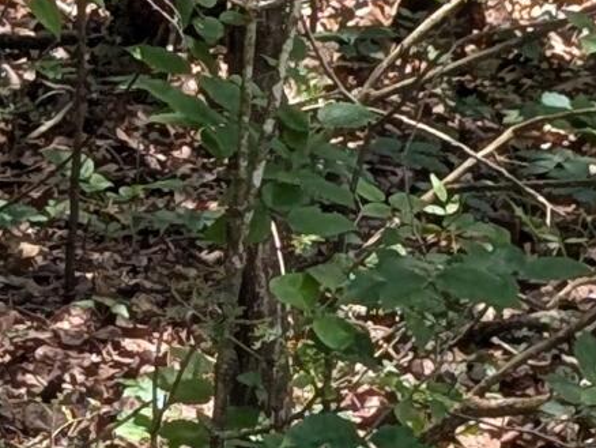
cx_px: -464
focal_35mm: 336
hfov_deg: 5.8
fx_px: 5788
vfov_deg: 4.4
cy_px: 102
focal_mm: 6.9
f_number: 1.68
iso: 25
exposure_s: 1/241
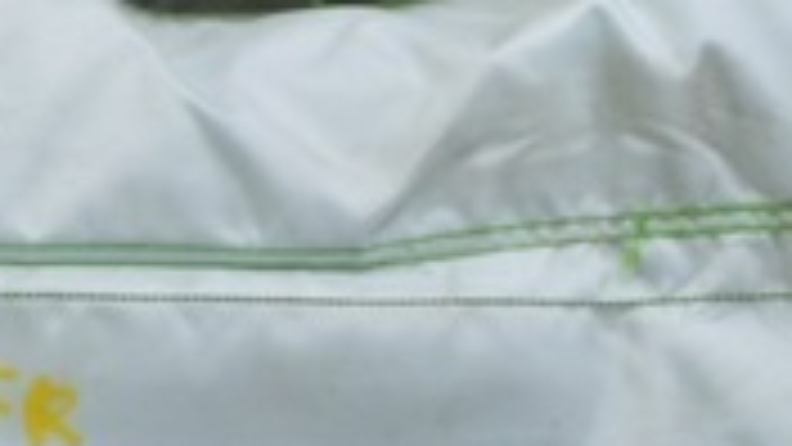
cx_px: 76
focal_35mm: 114
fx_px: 2394
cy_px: 381
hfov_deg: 18.5
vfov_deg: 10.6
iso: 400
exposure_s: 1/20
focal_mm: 20
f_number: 5.6
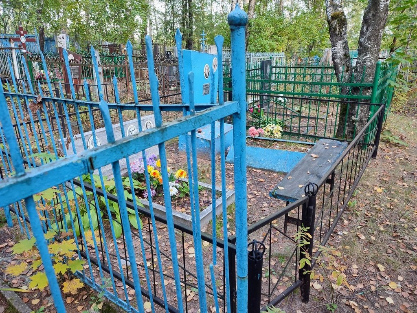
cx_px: 208
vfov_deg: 54.9
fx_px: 301
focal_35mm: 25
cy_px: 156
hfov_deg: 69.4
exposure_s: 1/33
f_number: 1.9
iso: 100
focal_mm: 6.04
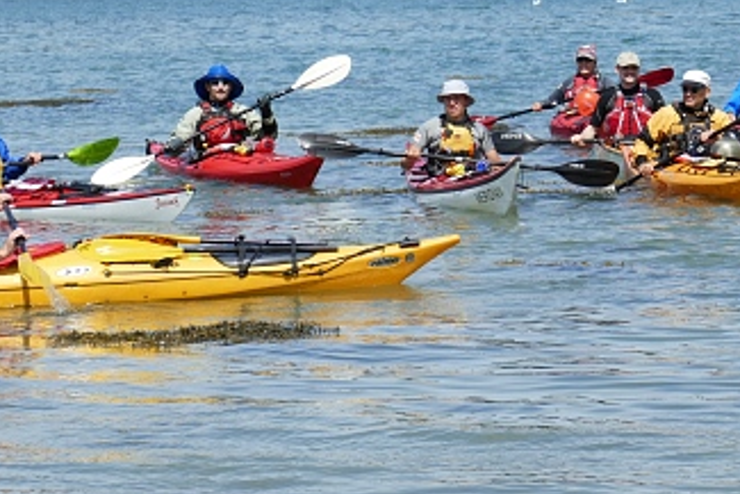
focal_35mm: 248
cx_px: 574
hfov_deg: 8.3
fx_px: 5100
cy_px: 160
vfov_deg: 5.5
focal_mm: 41.85
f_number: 3.9
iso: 125
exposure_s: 1/1600
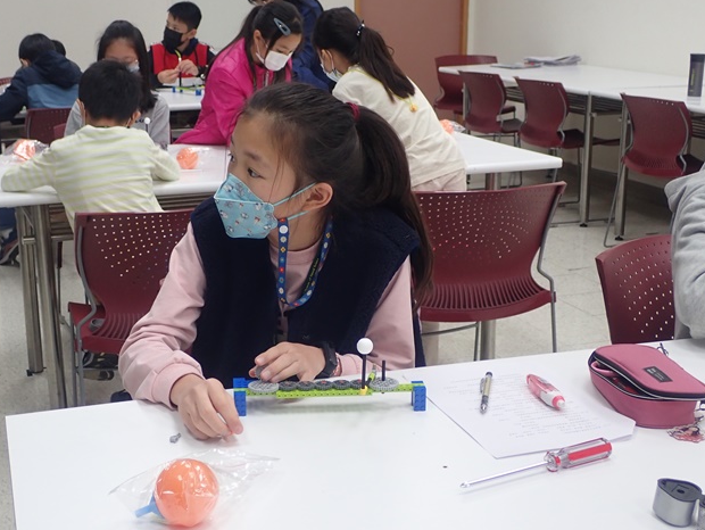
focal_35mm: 52
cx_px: 300
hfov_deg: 36.7
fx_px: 1060
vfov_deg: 28.1
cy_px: 269
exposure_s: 1/50
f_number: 2.9
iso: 200
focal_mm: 7.86
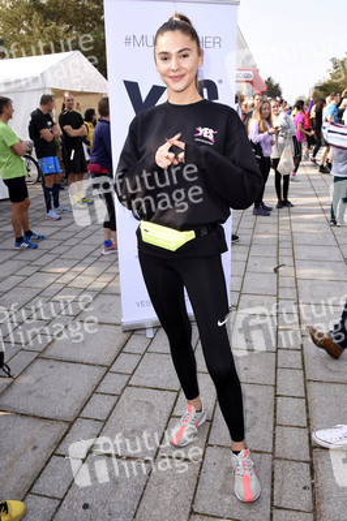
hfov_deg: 47.9
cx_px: 174
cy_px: 260
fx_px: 391
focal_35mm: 27
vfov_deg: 67.4
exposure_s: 1/160
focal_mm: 18
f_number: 8
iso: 320
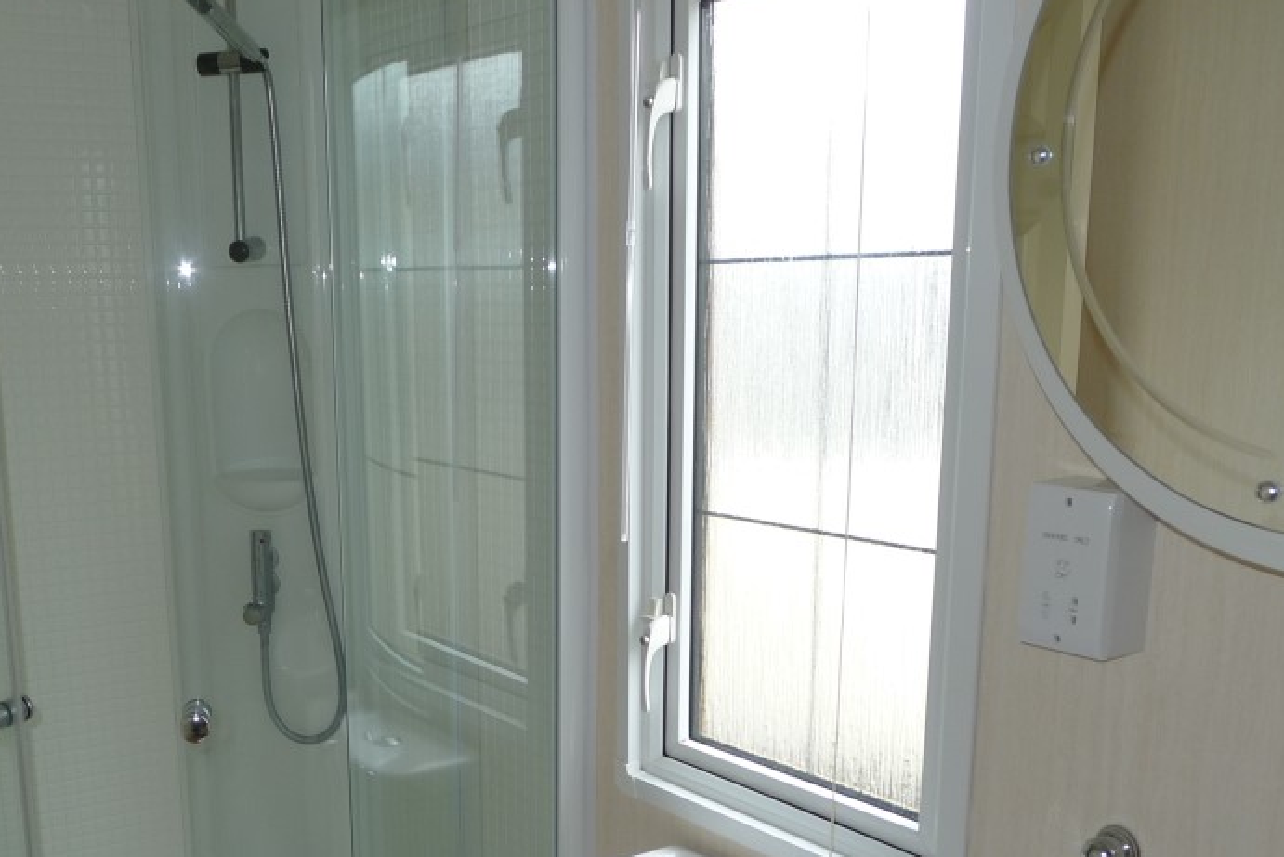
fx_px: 1427
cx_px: 467
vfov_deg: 32.4
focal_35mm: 40
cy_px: 695
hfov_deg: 47.9
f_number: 2.8
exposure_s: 1/125
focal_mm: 5.1
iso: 100
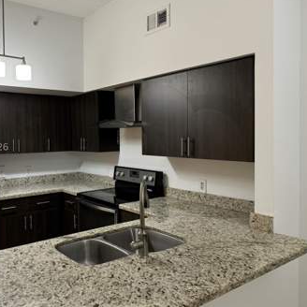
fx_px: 311
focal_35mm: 31
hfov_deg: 51.2
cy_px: 147
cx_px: 95
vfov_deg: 52.5
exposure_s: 1/60
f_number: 1.78
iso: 250
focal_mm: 6.76
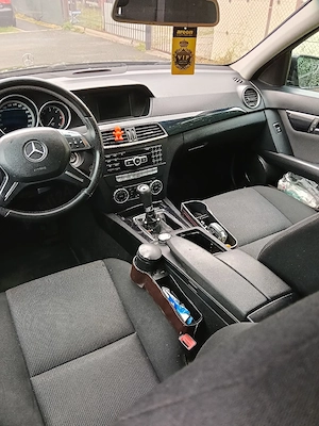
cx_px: 160
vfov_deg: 65.3
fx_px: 332
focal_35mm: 27
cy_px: 213
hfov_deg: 51.4
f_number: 1.8
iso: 320
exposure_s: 1/50.3
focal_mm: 3.98
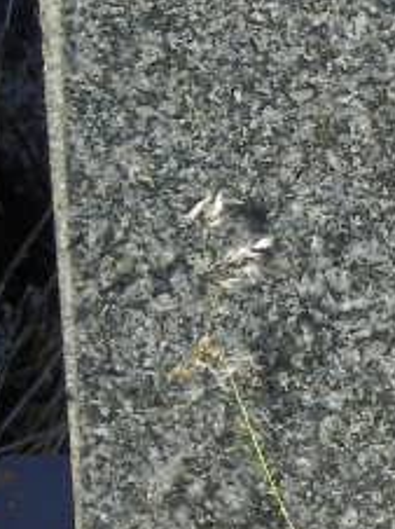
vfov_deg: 3.6
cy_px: -112
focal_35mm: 547
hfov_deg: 2.7
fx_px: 8338
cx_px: 1295
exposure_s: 1/200
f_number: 4
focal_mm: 18.3
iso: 64
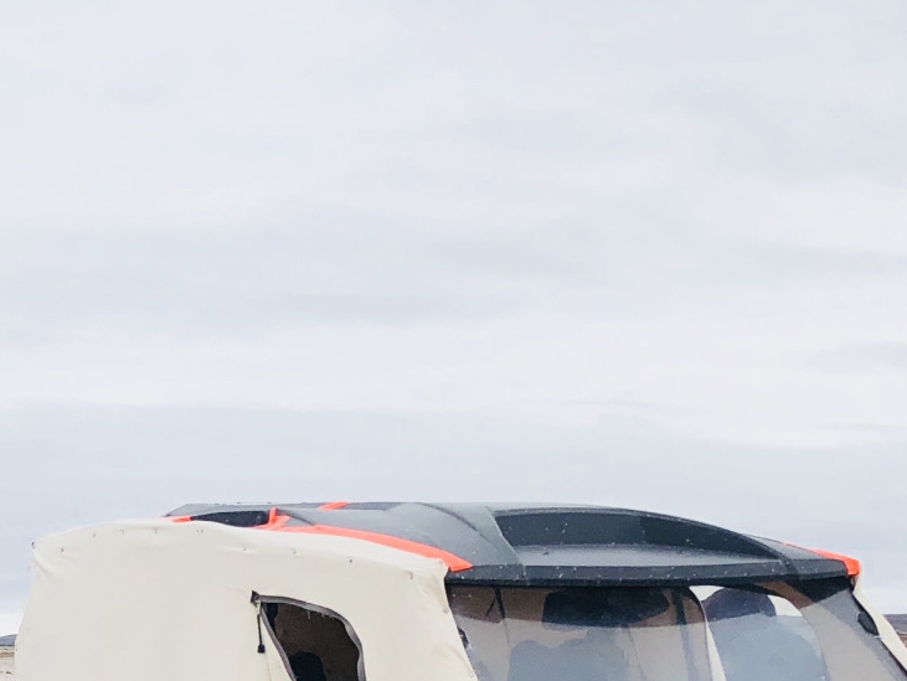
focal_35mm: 98
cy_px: 842
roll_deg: +1.5
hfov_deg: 19.2
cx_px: -84
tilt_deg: -3.7
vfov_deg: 14.6
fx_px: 2569
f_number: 1.8
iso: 20
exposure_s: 1/873
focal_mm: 4
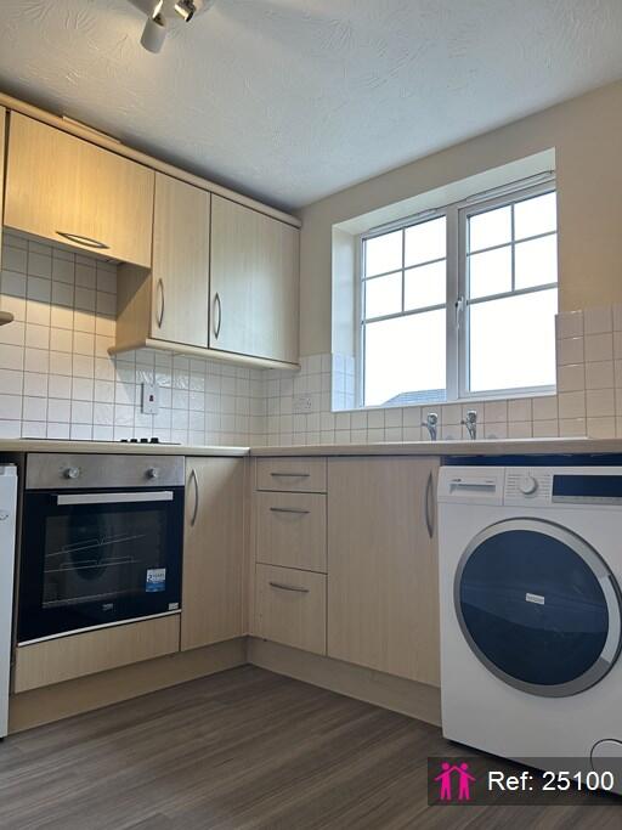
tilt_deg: +4.5
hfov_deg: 53.0
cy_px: 415
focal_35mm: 26
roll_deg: +0.3
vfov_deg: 67.3
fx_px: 623
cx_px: 311
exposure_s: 1/118
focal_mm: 5.7
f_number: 1.5
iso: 32
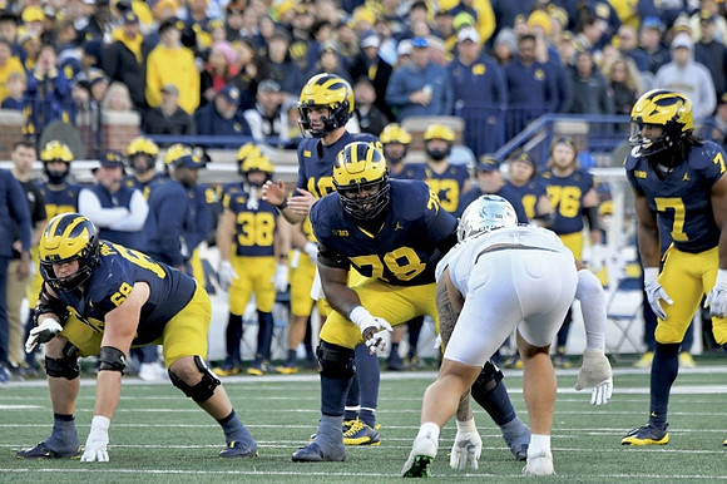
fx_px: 9990
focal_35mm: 495
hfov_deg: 4.2
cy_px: 242
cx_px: 364
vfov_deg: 2.8
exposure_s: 1/1000
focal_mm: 330
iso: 3200
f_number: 5.6
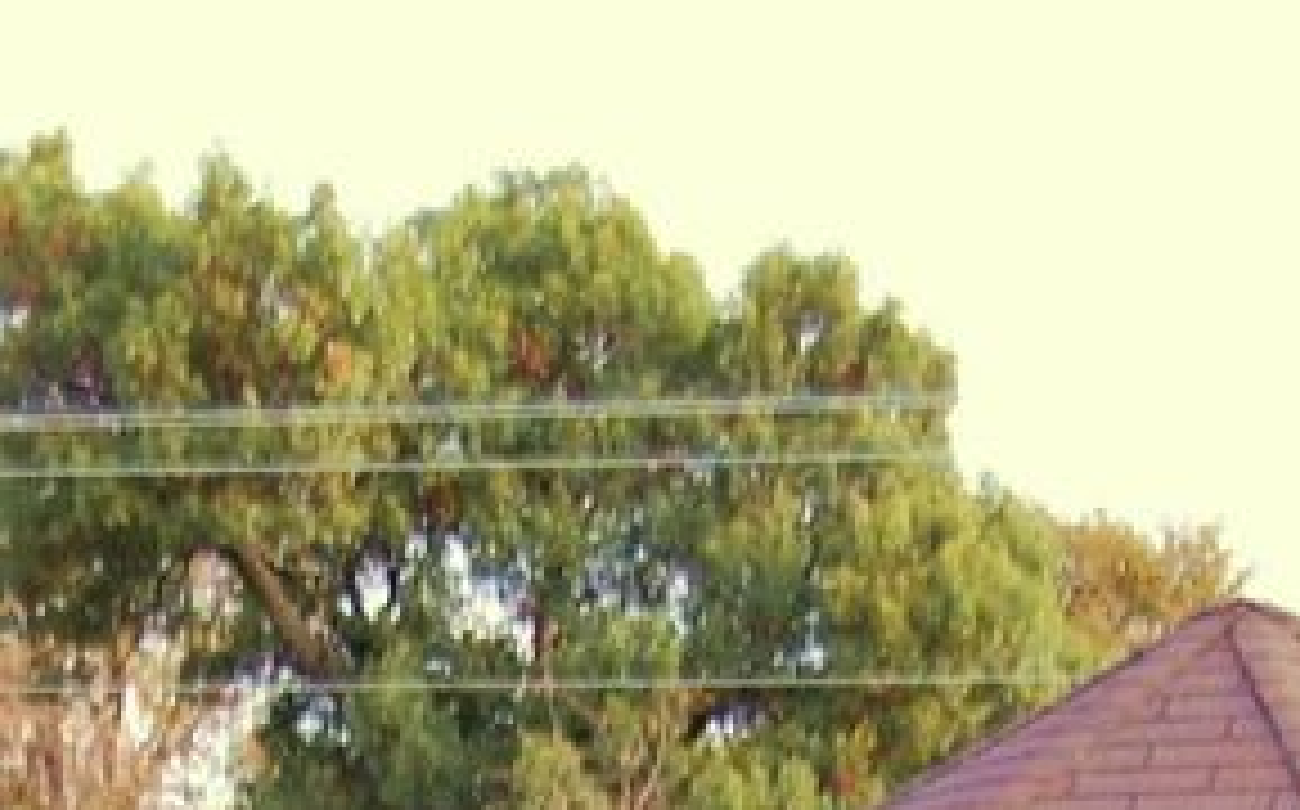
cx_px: 423
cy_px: 1881
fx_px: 5926
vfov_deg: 7.4
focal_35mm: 167
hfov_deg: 12.5
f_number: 3.8
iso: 800
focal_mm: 23
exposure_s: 1/10
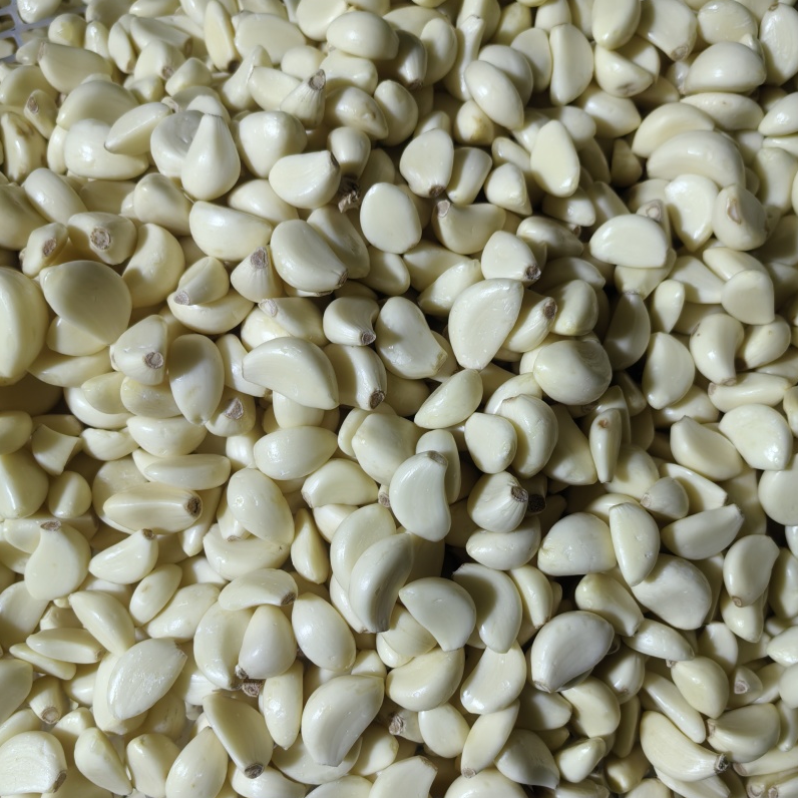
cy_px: 477
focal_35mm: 32
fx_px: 835
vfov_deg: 50.8
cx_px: 399
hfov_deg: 51.1
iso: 50
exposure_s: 1/50
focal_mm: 5.72
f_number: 2
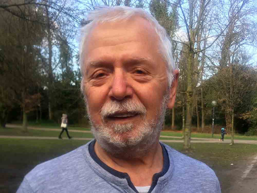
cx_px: 128
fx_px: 215
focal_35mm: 29
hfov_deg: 61.7
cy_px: 96
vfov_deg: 48.2
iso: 25
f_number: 2.2
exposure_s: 1/100
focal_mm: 4.15
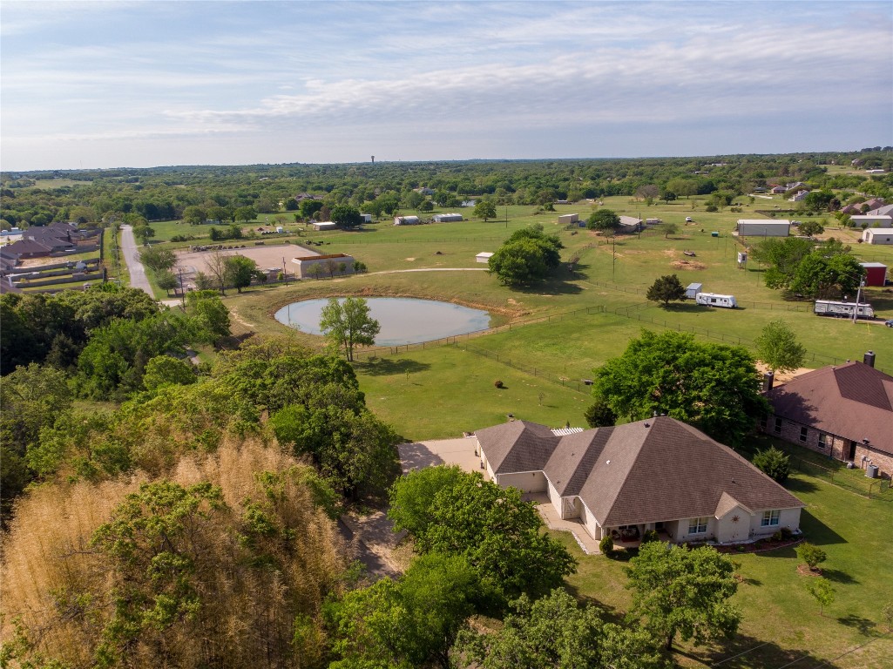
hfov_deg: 71.6
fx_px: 619
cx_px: 446
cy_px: 334
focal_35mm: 24
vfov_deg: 56.8
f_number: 2.8
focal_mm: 4.5
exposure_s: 1/1250
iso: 100
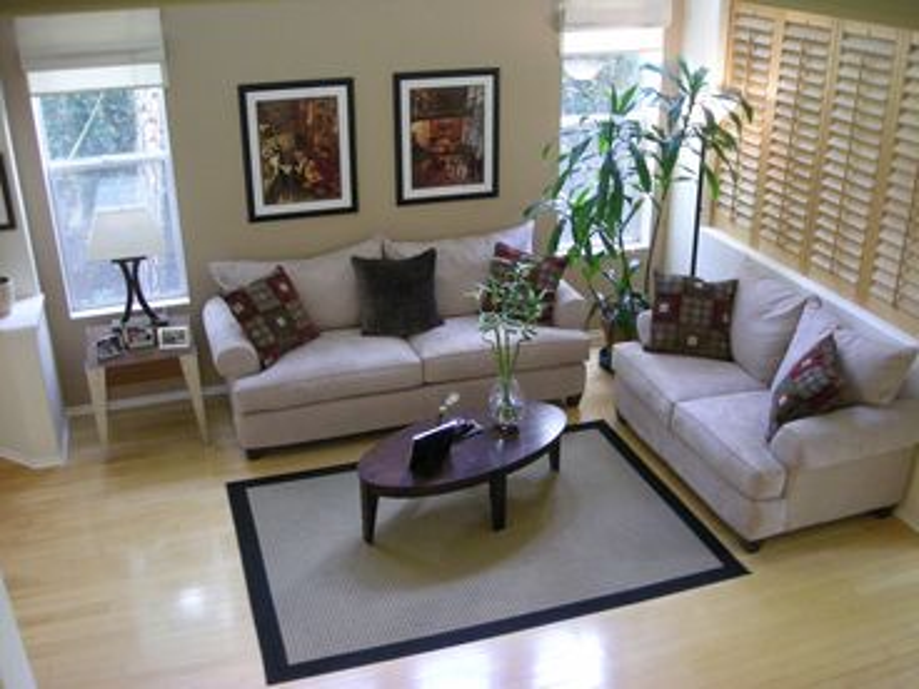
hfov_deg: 52.6
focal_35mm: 35
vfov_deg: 40.7
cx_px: 460
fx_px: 929
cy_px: 344
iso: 400
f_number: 2.8
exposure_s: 1/19.5
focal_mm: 5.7
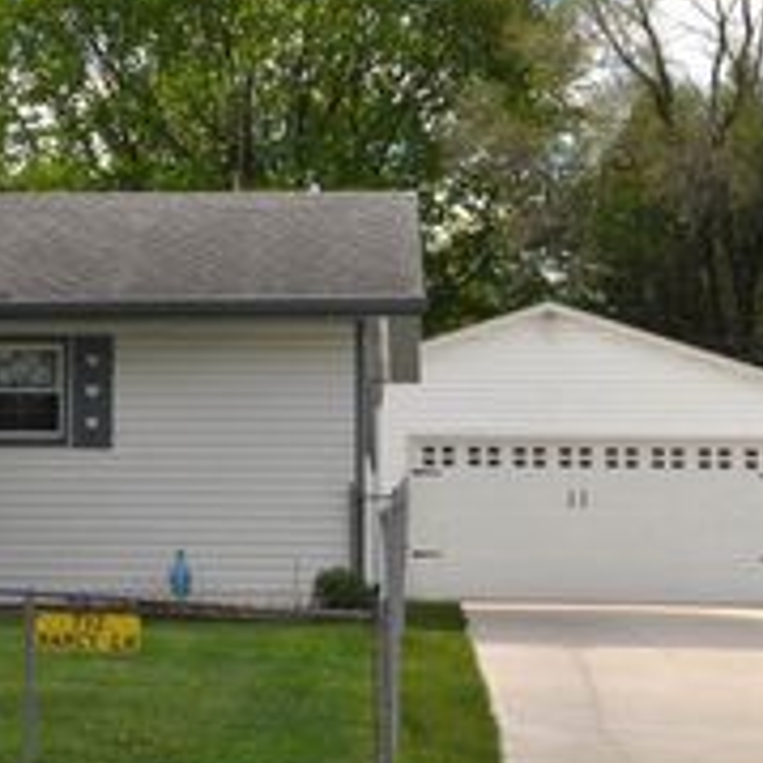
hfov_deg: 15.1
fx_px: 2843
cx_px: 94
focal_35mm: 114
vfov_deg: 15.2
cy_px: 234
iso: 800
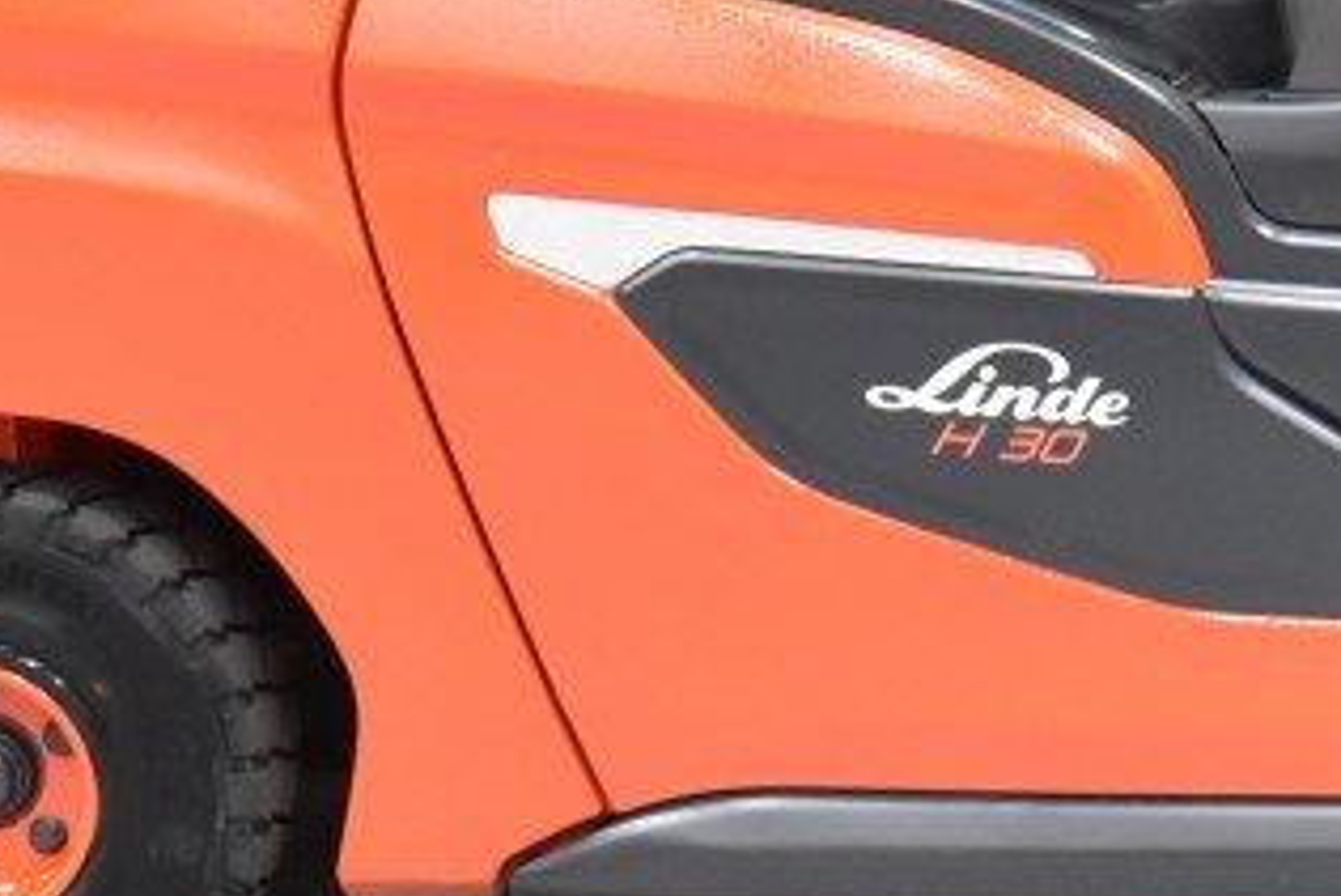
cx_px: 1294
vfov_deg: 11.5
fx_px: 4248
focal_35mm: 114
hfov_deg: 17.6
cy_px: -476
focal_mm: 20
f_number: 5
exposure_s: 1/20
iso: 1600
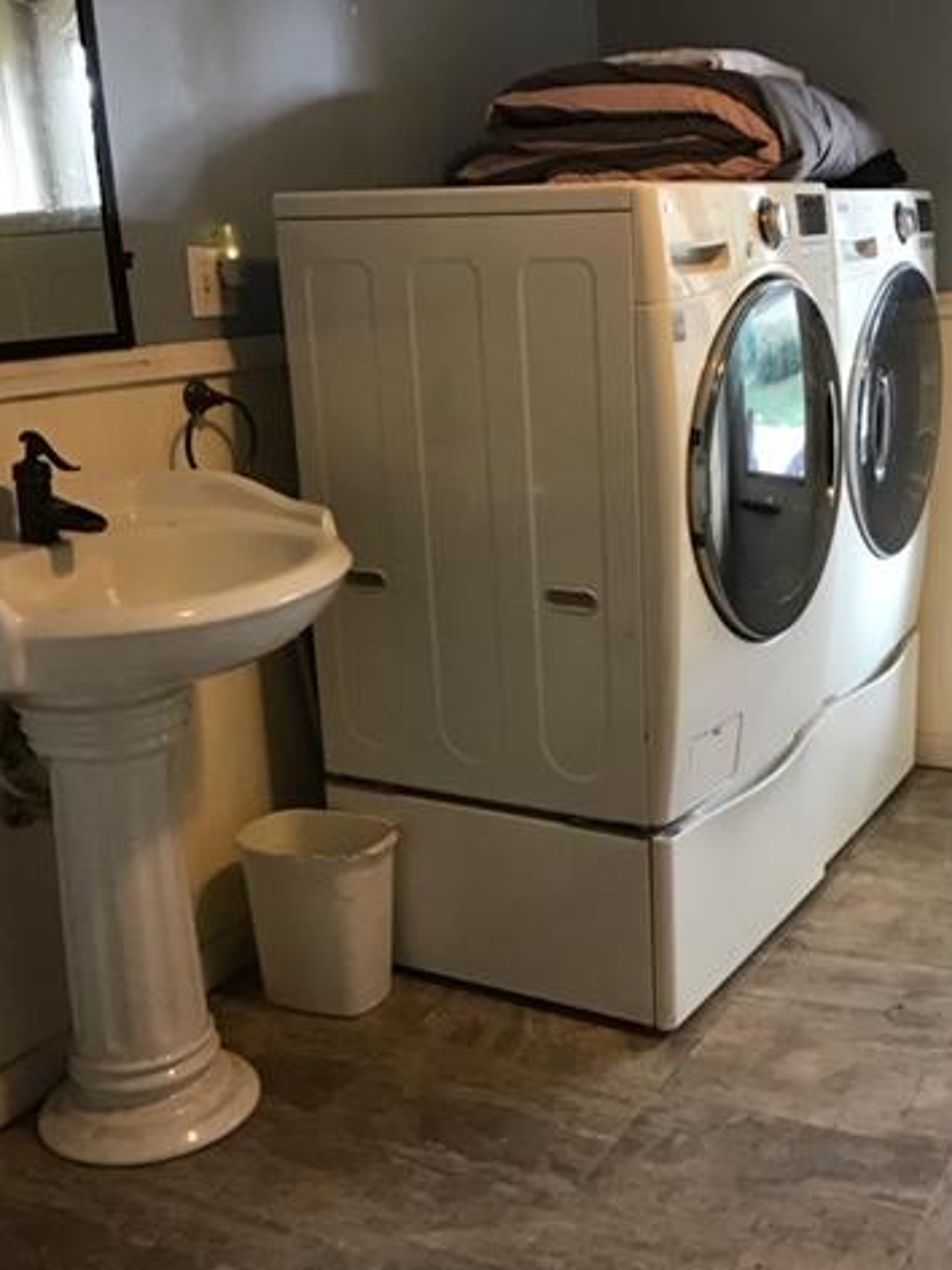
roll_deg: +2.3
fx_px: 1540
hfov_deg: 34.0
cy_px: 643
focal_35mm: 42
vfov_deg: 44.8
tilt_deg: -15.1
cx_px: 640
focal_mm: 3.3
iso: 125
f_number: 2.4
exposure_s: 1/30
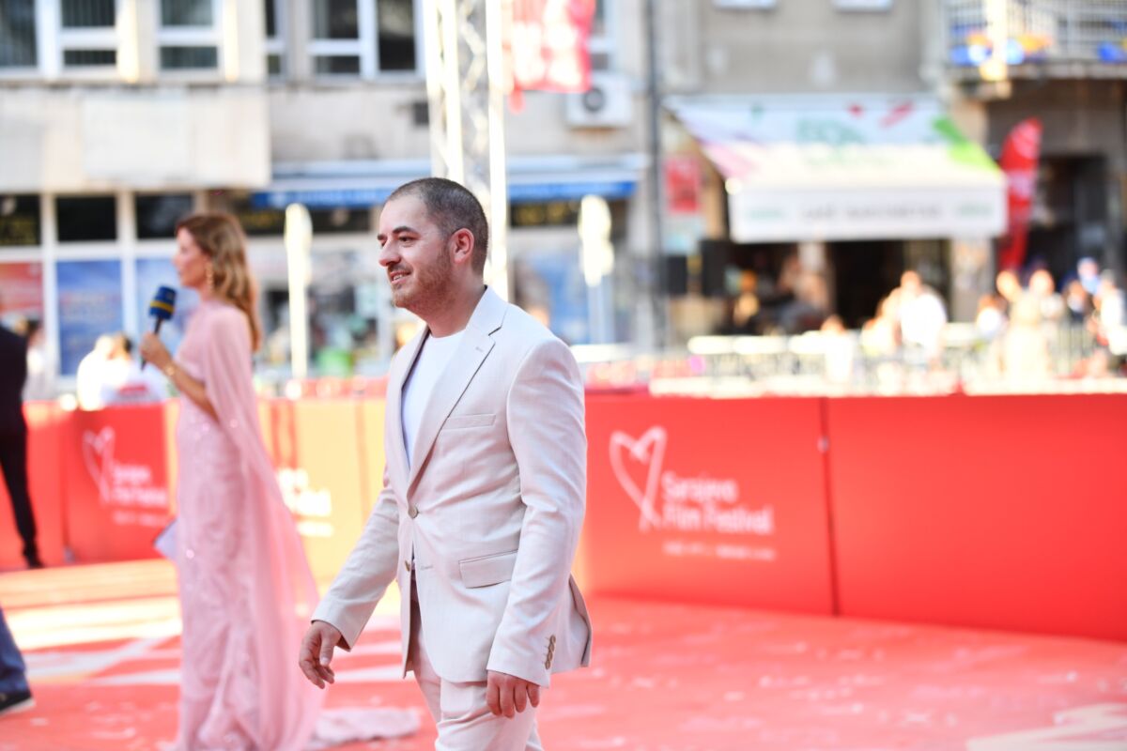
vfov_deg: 14.4
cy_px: 376
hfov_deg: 21.5
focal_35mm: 95
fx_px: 2974
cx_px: 564
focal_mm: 95
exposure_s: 1/1600
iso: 1000
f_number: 2.8
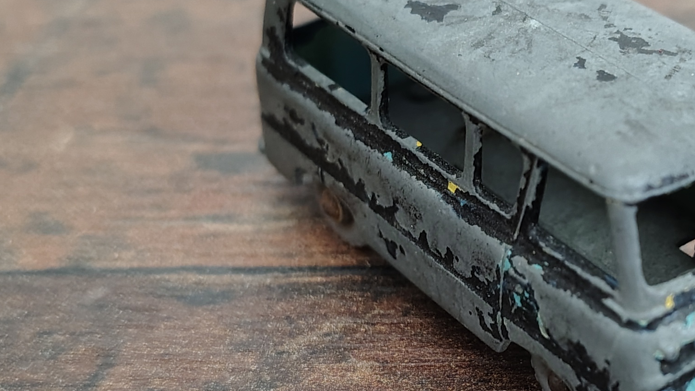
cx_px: 497
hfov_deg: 29.4
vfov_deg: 17.0
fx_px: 1308
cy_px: 220
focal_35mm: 71
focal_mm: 5.56
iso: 1123
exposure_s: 1/50
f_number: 1.8
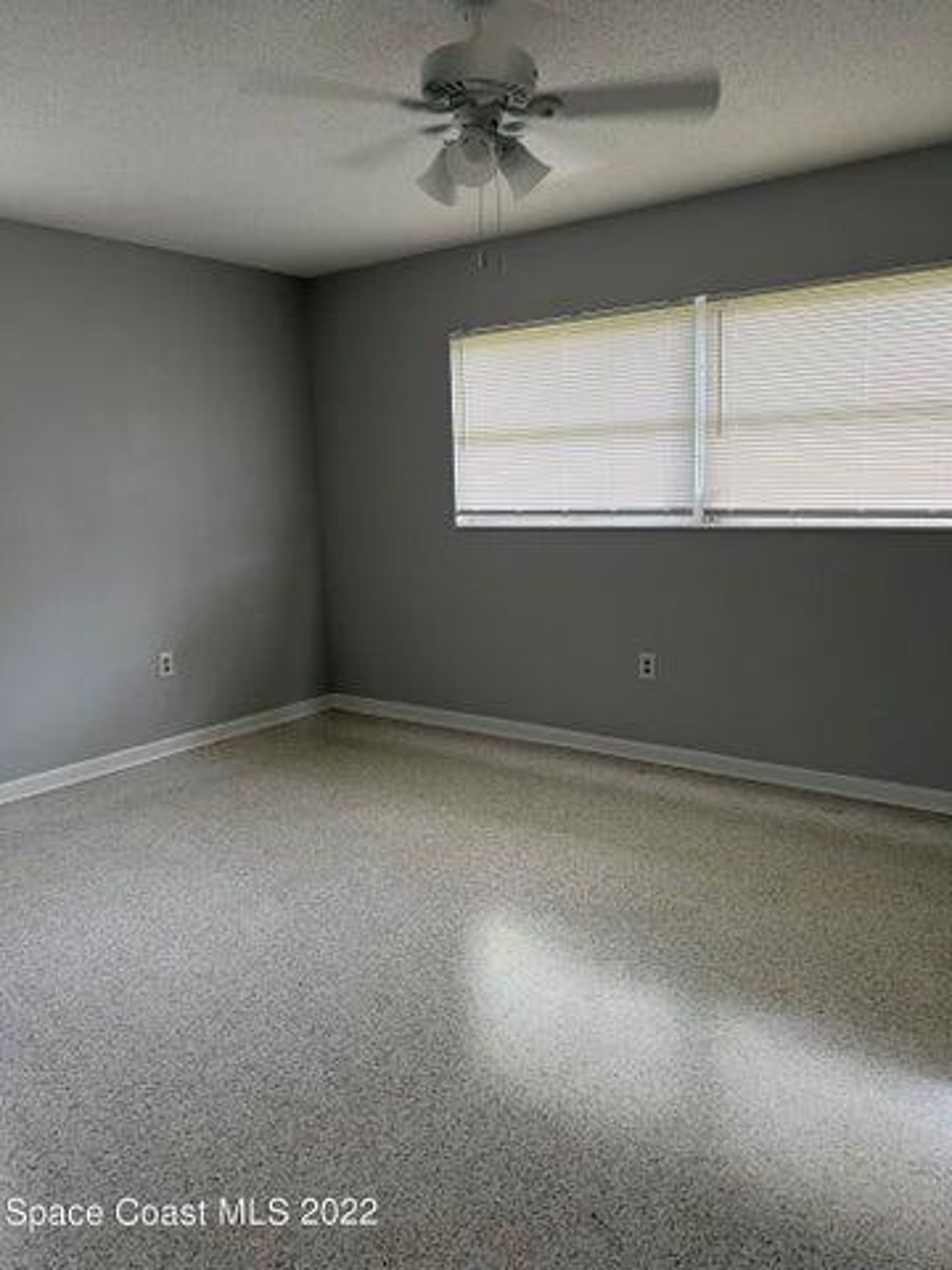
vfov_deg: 67.3
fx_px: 953
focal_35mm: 26
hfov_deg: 53.1
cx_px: 476
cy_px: 635
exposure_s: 1/60
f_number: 1.5
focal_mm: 5.7
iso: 80
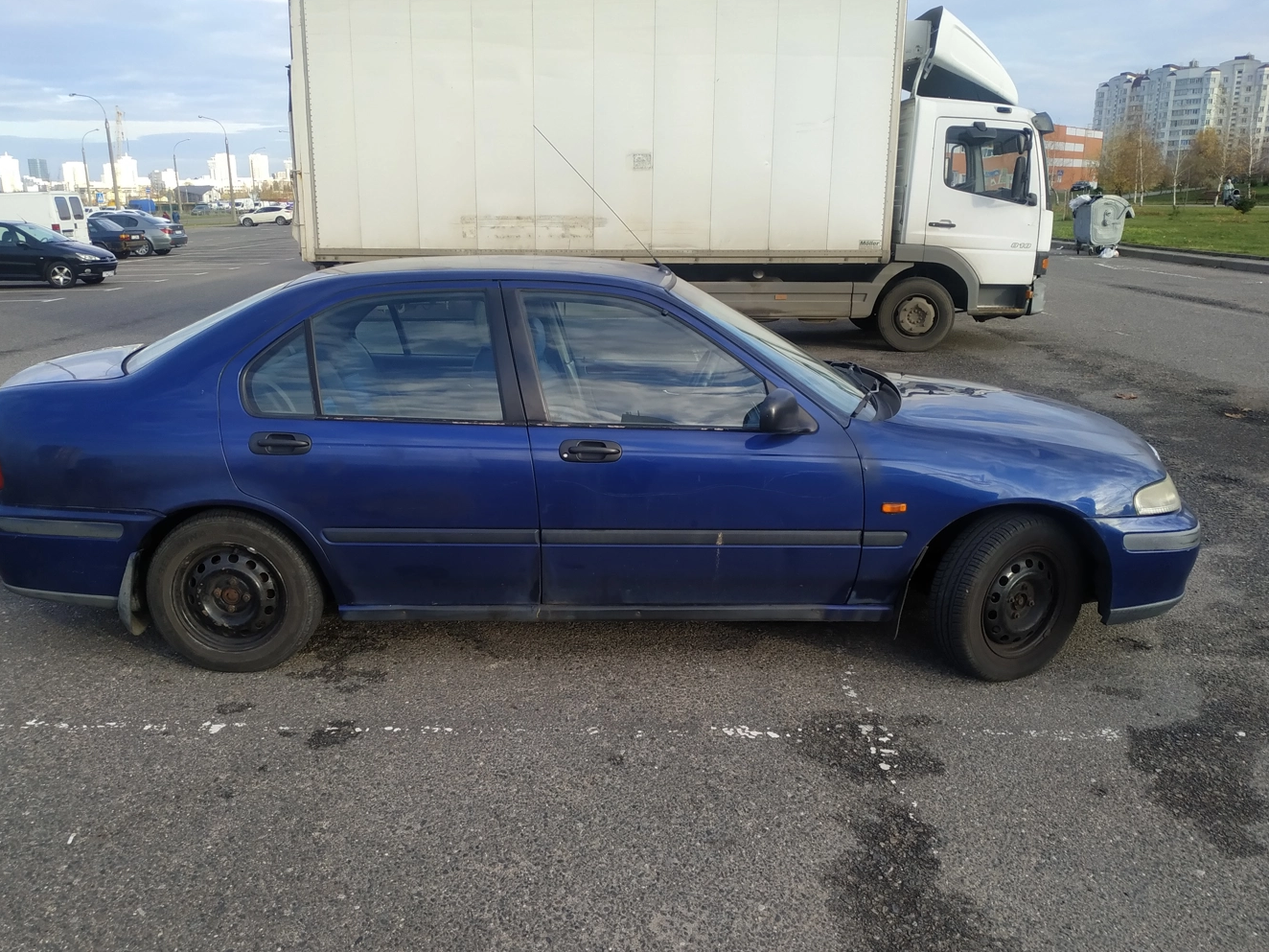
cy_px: 511
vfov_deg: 48.2
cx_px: 604
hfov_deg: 61.6
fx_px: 1063
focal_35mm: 29
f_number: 1.9
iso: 160
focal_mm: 3.94
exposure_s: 1/897
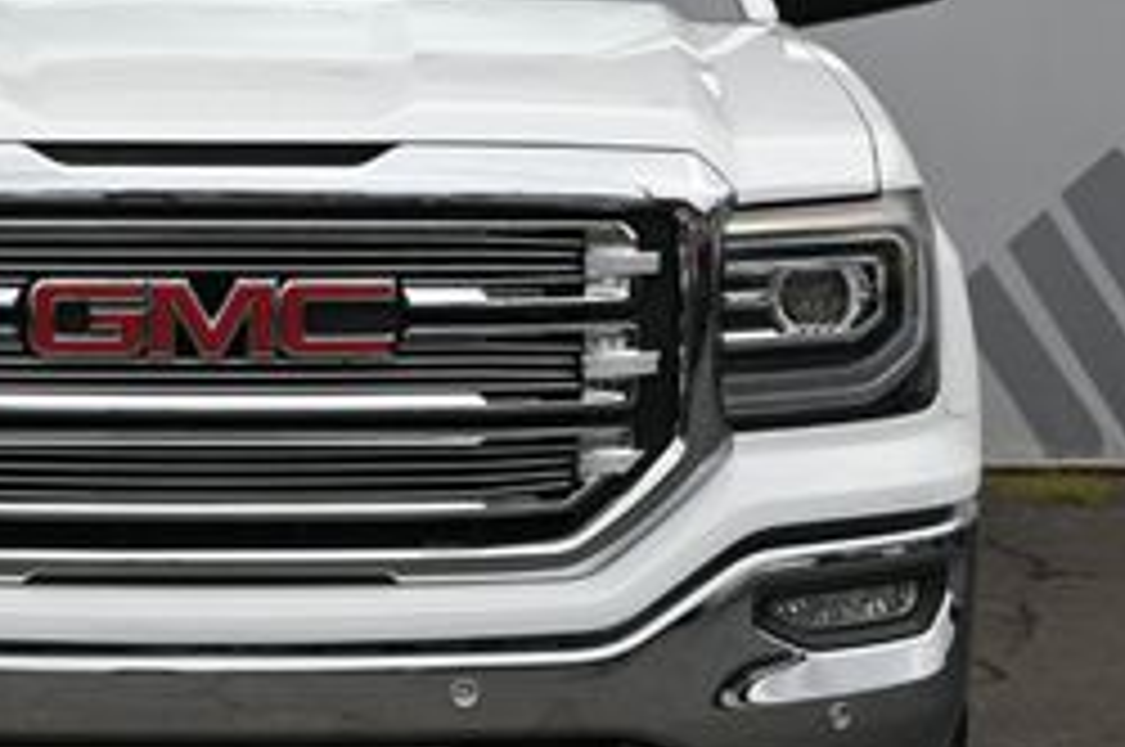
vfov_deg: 9.4
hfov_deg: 14.0
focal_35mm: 146
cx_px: 198
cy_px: 292
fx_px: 4557
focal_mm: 38
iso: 110
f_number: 5.6
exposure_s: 1/250
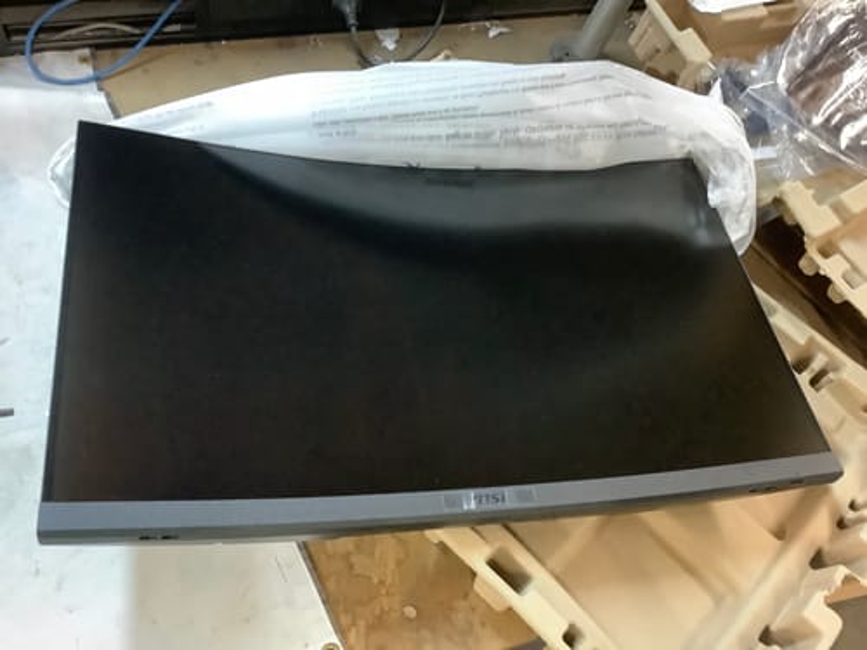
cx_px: 434
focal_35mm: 31
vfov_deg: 45.4
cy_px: 325
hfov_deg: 58.4
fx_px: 776
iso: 640
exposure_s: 1/20
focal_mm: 3.3
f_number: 2.4
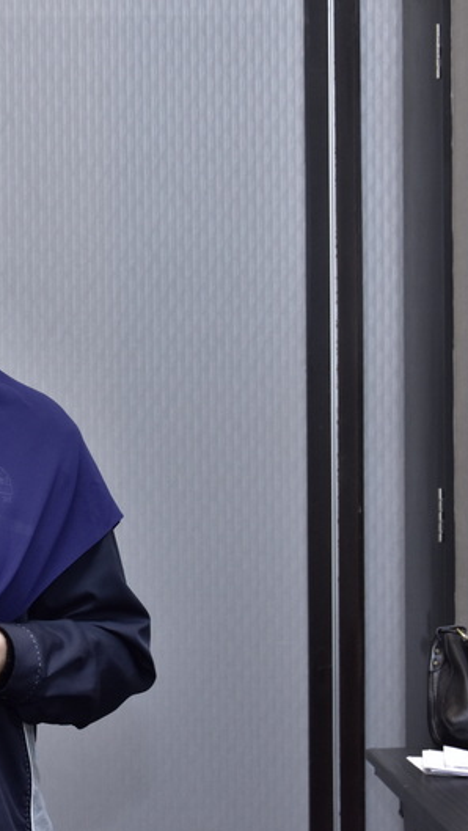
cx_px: 14
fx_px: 2512
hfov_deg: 10.6
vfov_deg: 18.8
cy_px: 418
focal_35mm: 114
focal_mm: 48
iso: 1000
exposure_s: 1/50
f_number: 6.3
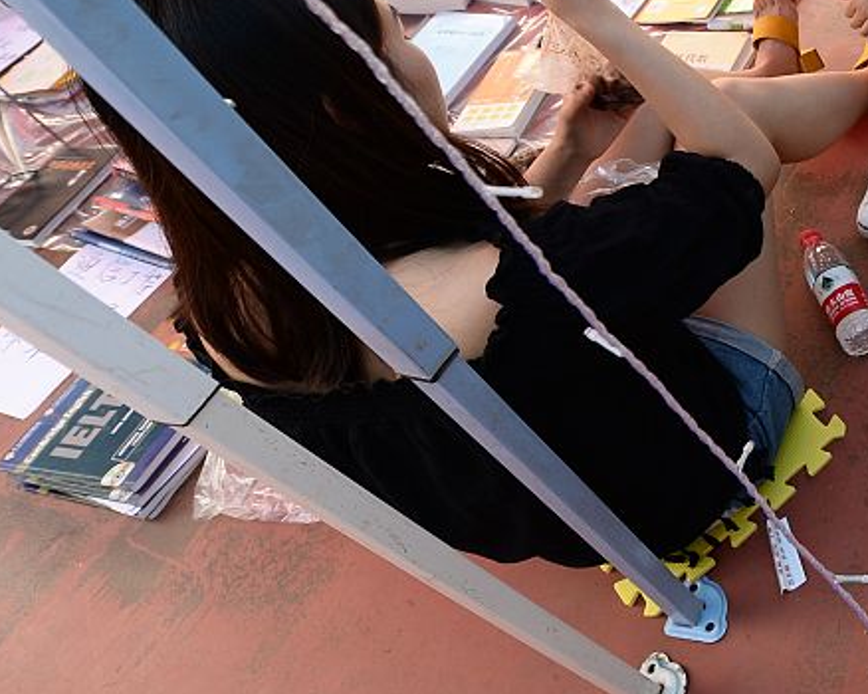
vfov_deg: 38.8
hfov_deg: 35.3
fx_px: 924
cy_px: 94
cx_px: 1118
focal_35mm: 36
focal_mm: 14
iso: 400
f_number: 5.6
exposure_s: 1/100
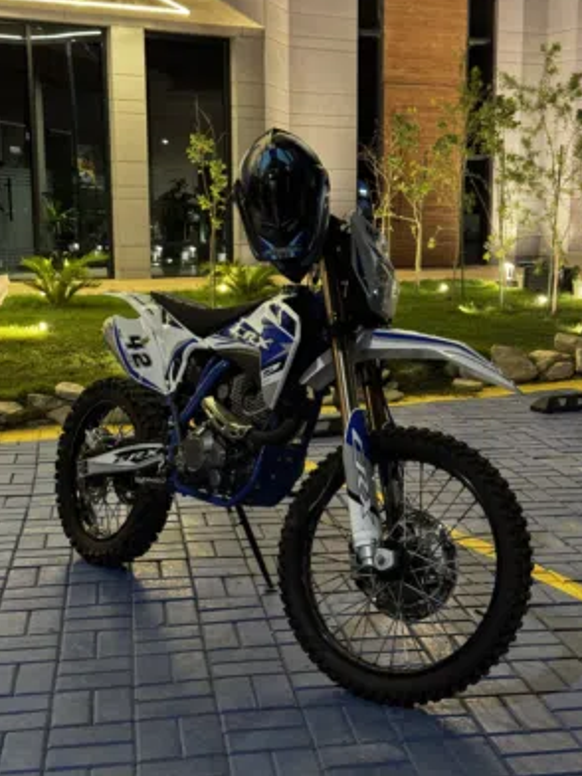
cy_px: 382
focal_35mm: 49
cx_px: 289
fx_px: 1098
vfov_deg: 38.9
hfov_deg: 29.7
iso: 500
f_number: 1.78
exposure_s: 1/25
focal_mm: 6.76
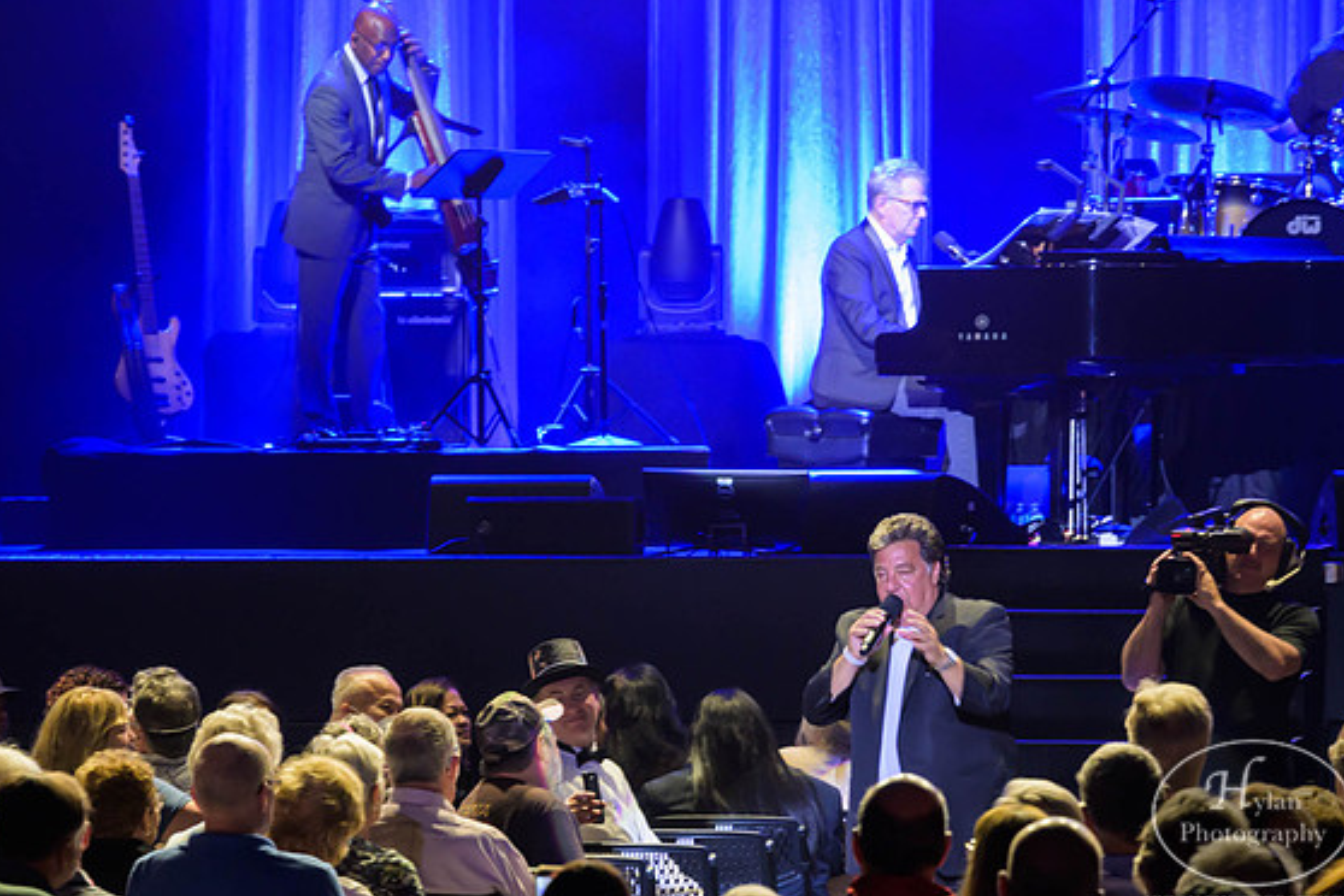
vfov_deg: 4.4
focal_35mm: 312
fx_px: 11647
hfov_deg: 6.6
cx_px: 686
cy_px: 459
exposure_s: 1/20
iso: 4000
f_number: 11
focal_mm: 300
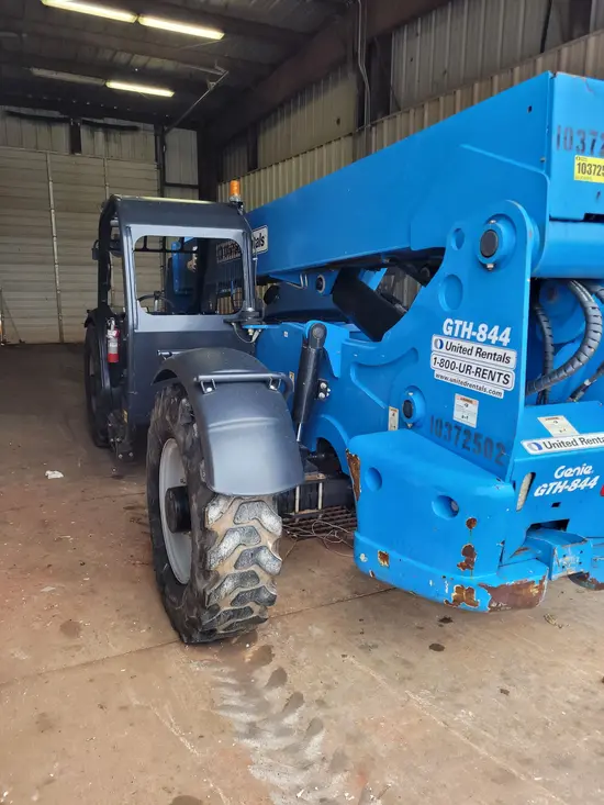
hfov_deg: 53.1
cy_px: 402
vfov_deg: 67.3
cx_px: 302
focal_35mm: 26
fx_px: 605
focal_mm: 5.4
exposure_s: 1/120
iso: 64
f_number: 1.8
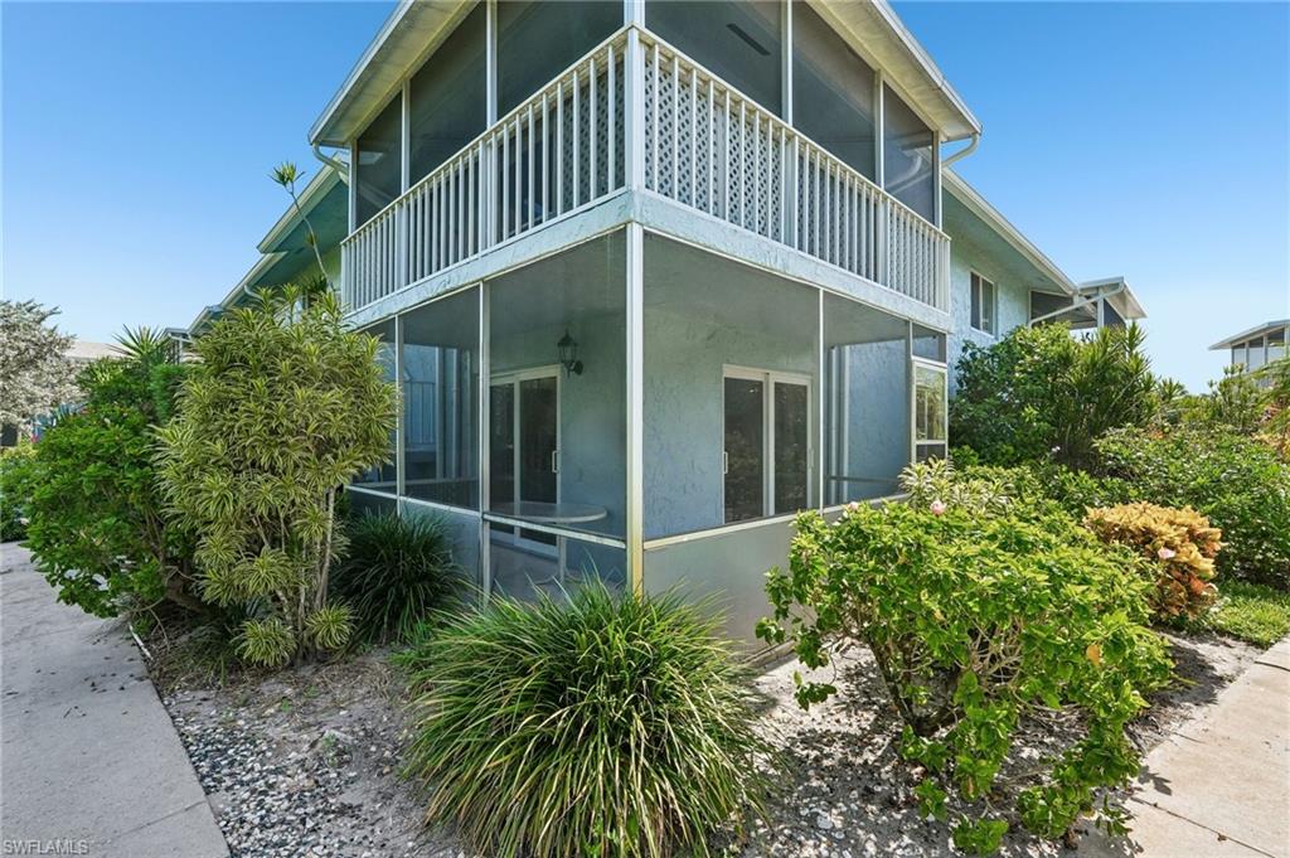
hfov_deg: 96.8
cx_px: 645
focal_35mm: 16
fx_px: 573
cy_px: 429
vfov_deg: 73.7
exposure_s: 1/250
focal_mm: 16
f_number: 8
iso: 400
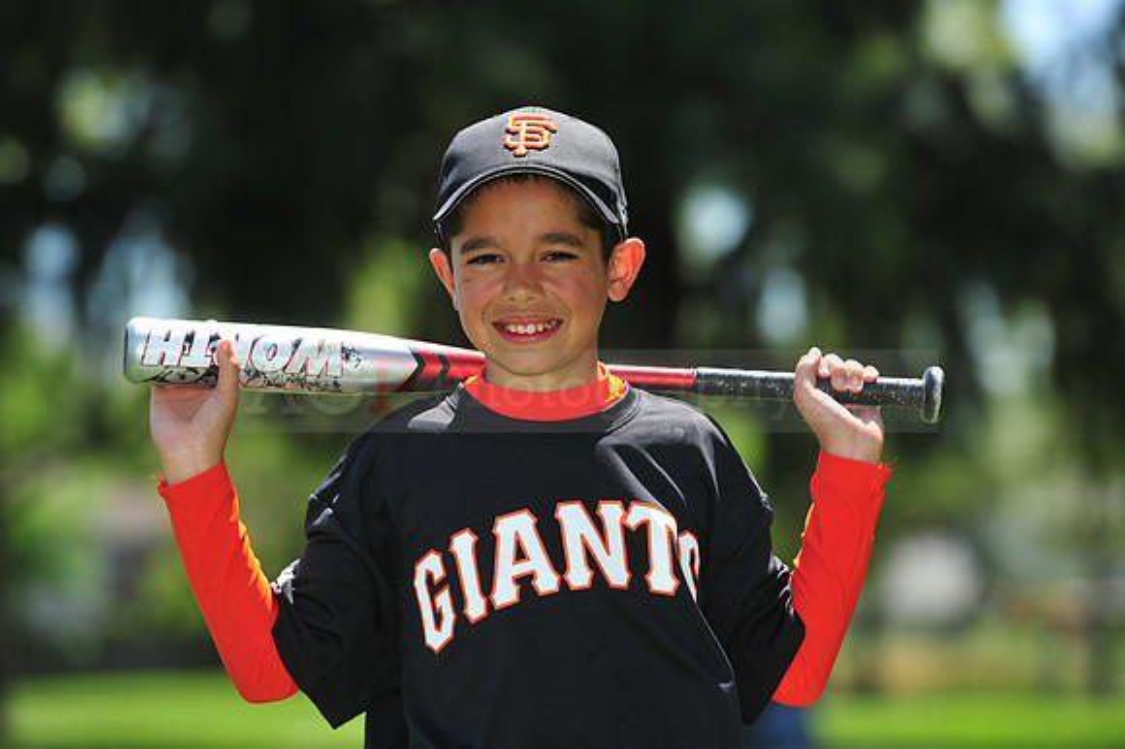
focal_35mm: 200
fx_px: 6246
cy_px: 374
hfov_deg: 10.3
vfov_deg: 6.9
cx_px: 562
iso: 200
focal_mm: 200
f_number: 5.6
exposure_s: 1/640
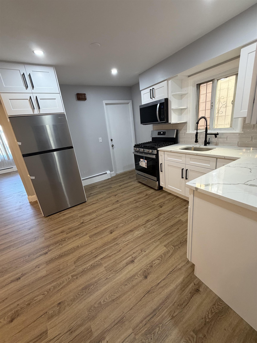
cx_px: 128
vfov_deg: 102.1
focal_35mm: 14
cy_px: 172
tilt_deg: -17.6
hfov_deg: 85.7
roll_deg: +6.3
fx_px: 139
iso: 200
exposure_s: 1/60
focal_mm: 2.22
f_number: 2.2
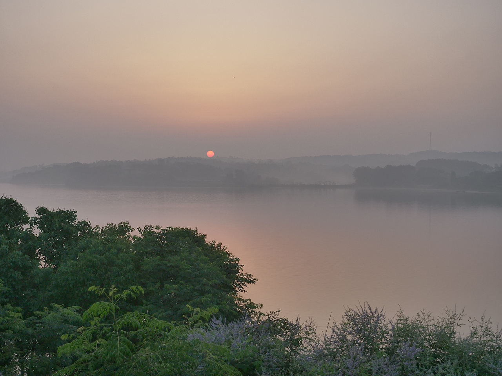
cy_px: 188
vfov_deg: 27.0
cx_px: 251
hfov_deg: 35.5
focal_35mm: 54
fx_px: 783
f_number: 4.5
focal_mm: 27
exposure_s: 1/1000
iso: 800
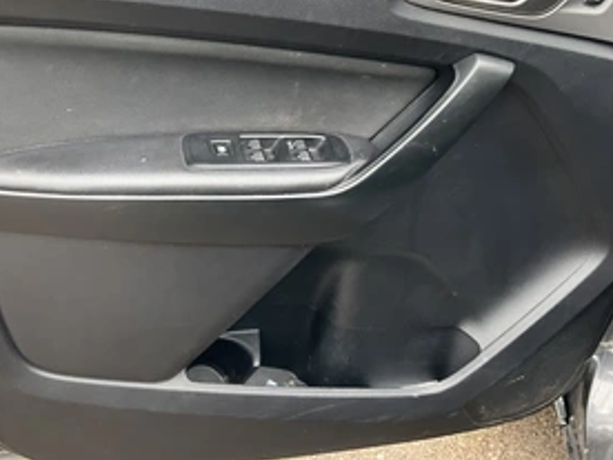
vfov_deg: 34.0
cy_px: 147
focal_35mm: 42
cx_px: 262
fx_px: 744
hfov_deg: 44.7
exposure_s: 1/122
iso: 50
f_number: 1.8
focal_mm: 3
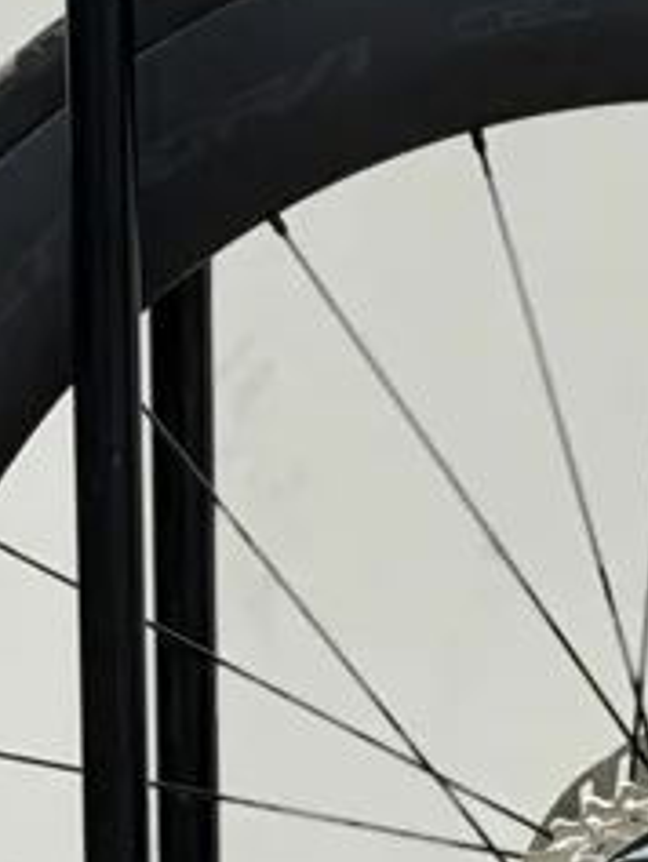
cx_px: 1012
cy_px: 724
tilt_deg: -7.9
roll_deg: -0.2
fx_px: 5386
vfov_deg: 9.1
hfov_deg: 6.8
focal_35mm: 216
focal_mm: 6.76
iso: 64
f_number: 1.78
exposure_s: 1/100
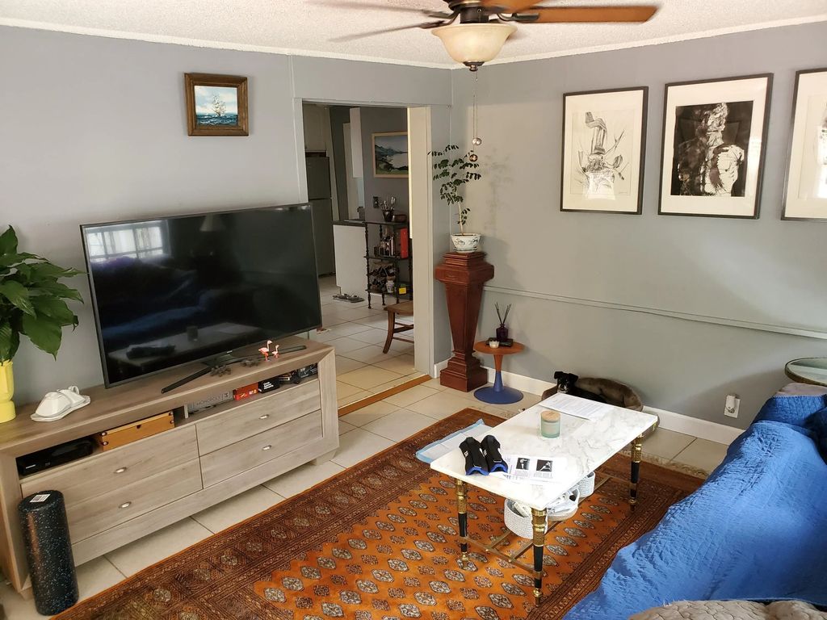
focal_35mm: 26
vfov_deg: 53.1
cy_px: 310
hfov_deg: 67.3
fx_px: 621
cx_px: 414
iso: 640
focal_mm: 4.3
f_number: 2.4
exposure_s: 1/40
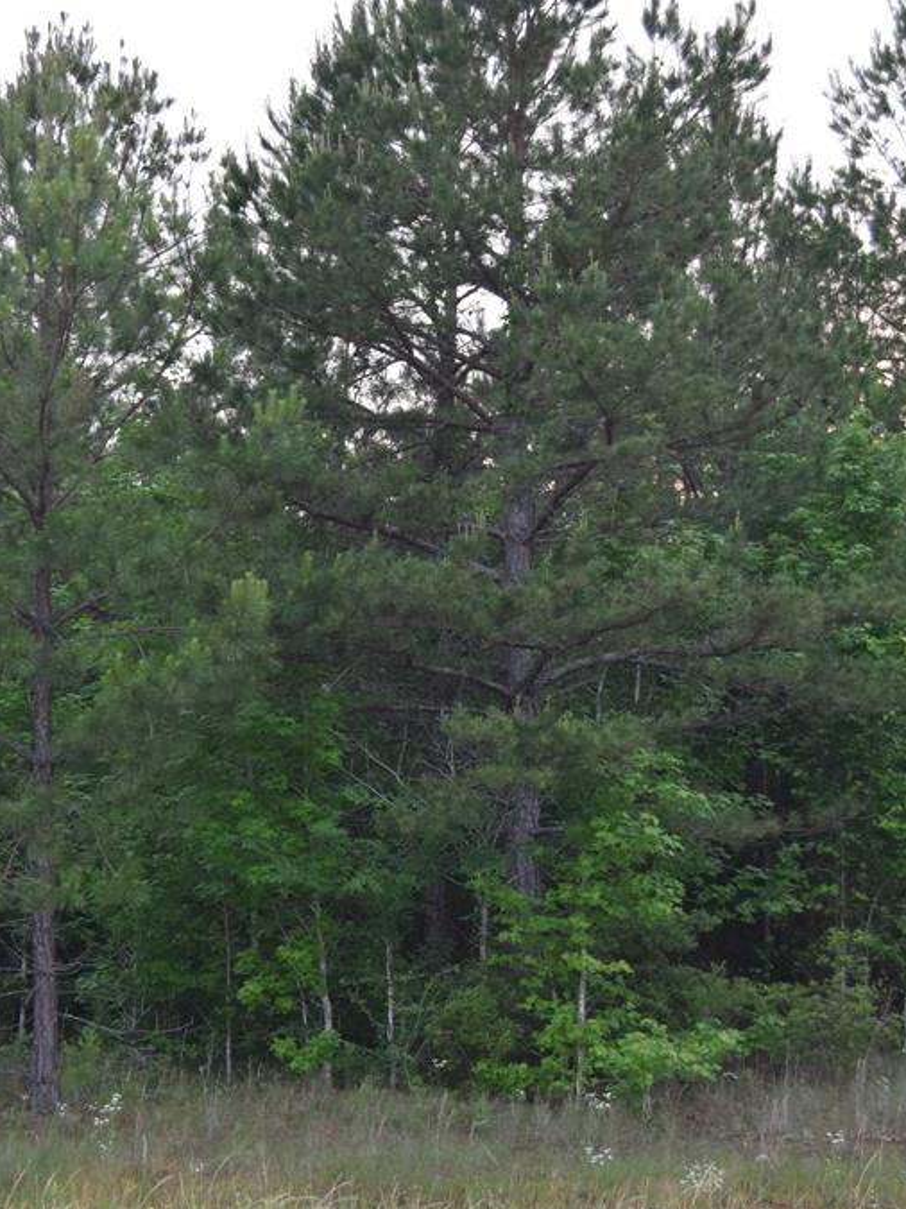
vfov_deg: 27.8
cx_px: 310
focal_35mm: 70
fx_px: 2444
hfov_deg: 20.9
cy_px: 607
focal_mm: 32
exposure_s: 1/100
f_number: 5
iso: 800
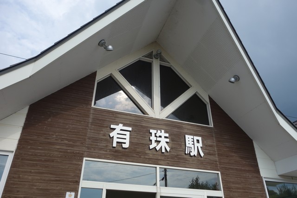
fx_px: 231
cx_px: 148
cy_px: 99
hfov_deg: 65.5
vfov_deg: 46.4
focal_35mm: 28
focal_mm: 10.4
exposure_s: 1/400
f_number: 5.6
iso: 125
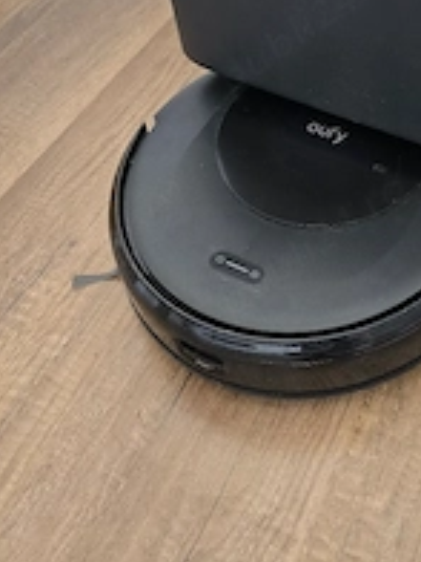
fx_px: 762
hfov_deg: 29.7
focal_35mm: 47
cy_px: 57
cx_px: 369
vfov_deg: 37.8
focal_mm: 6.3
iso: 320
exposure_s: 1/101
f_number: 1.7
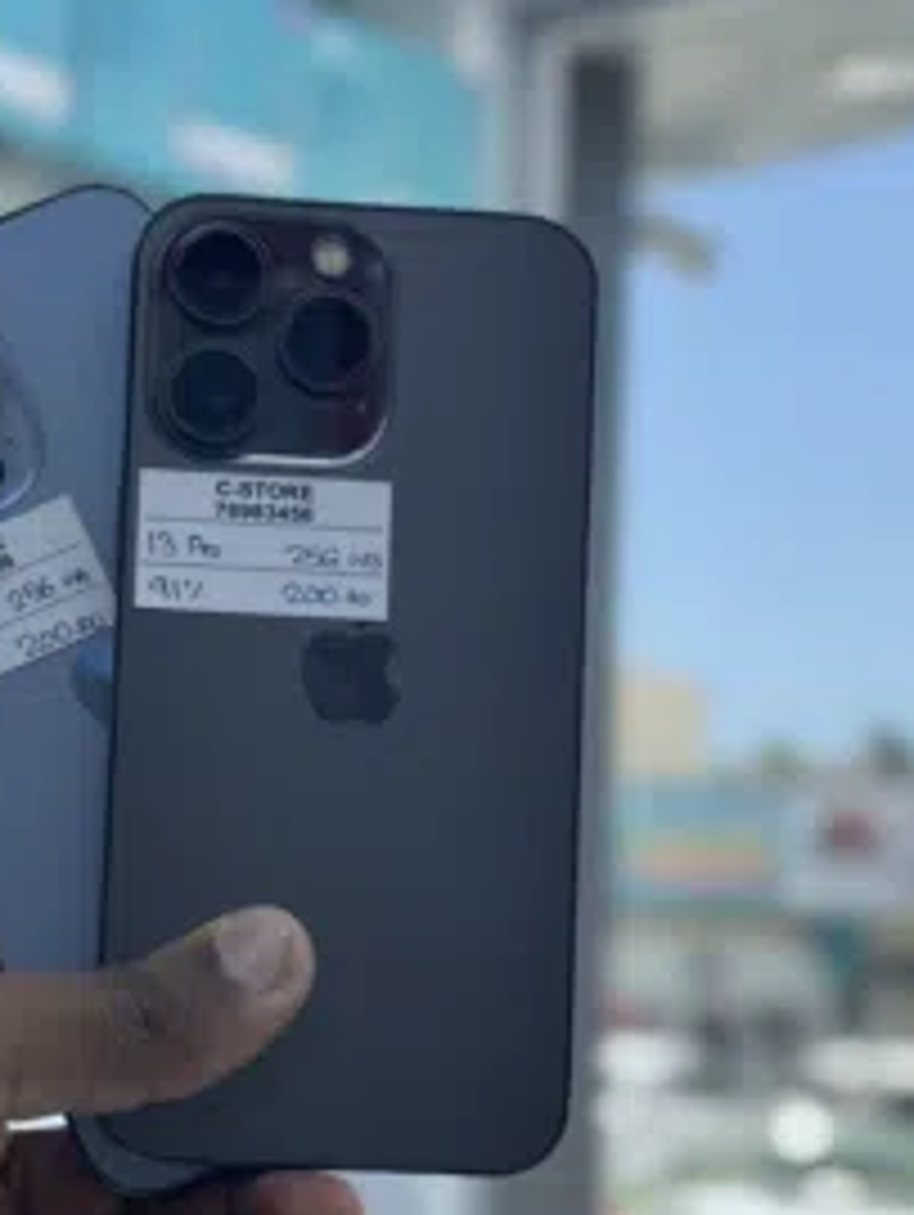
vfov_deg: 27.2
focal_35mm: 71
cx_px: 320
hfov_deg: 20.7
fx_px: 2496
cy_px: 810
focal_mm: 6.76
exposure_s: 1/1011
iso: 64
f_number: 1.78
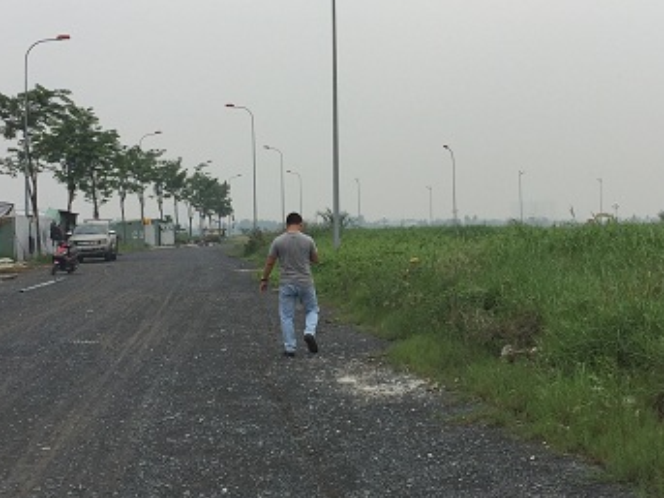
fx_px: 1055
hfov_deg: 34.9
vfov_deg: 26.5
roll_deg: -0.3
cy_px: 247
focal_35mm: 55
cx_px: 389
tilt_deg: -0.8
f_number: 2.2
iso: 32
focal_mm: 4.15
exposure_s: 1/1522
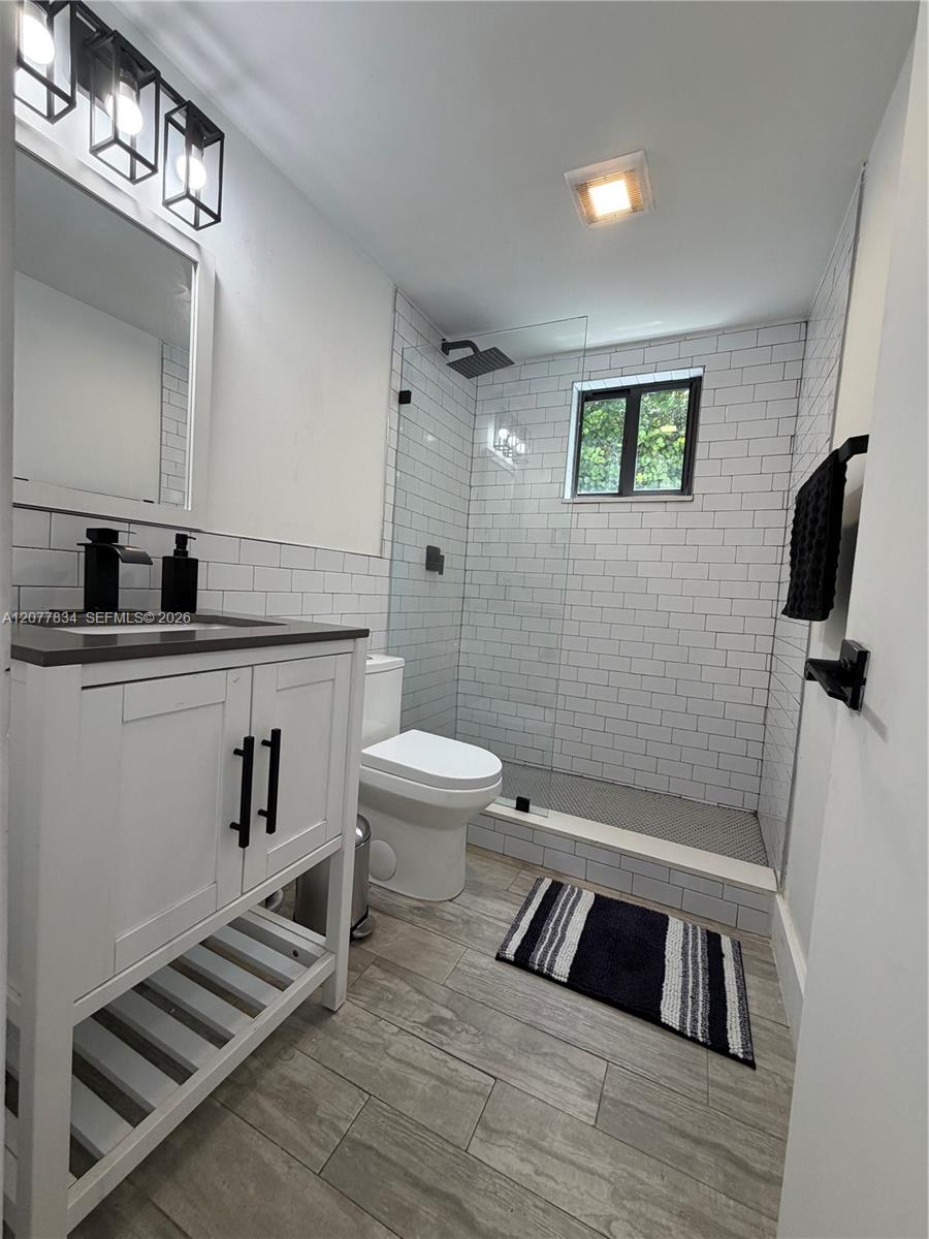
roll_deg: -4.6
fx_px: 501
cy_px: 620
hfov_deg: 85.7
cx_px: 464
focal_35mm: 14
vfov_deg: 102.1
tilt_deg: -4.5
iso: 125
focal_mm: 2.22
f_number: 2.2
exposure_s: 1/120
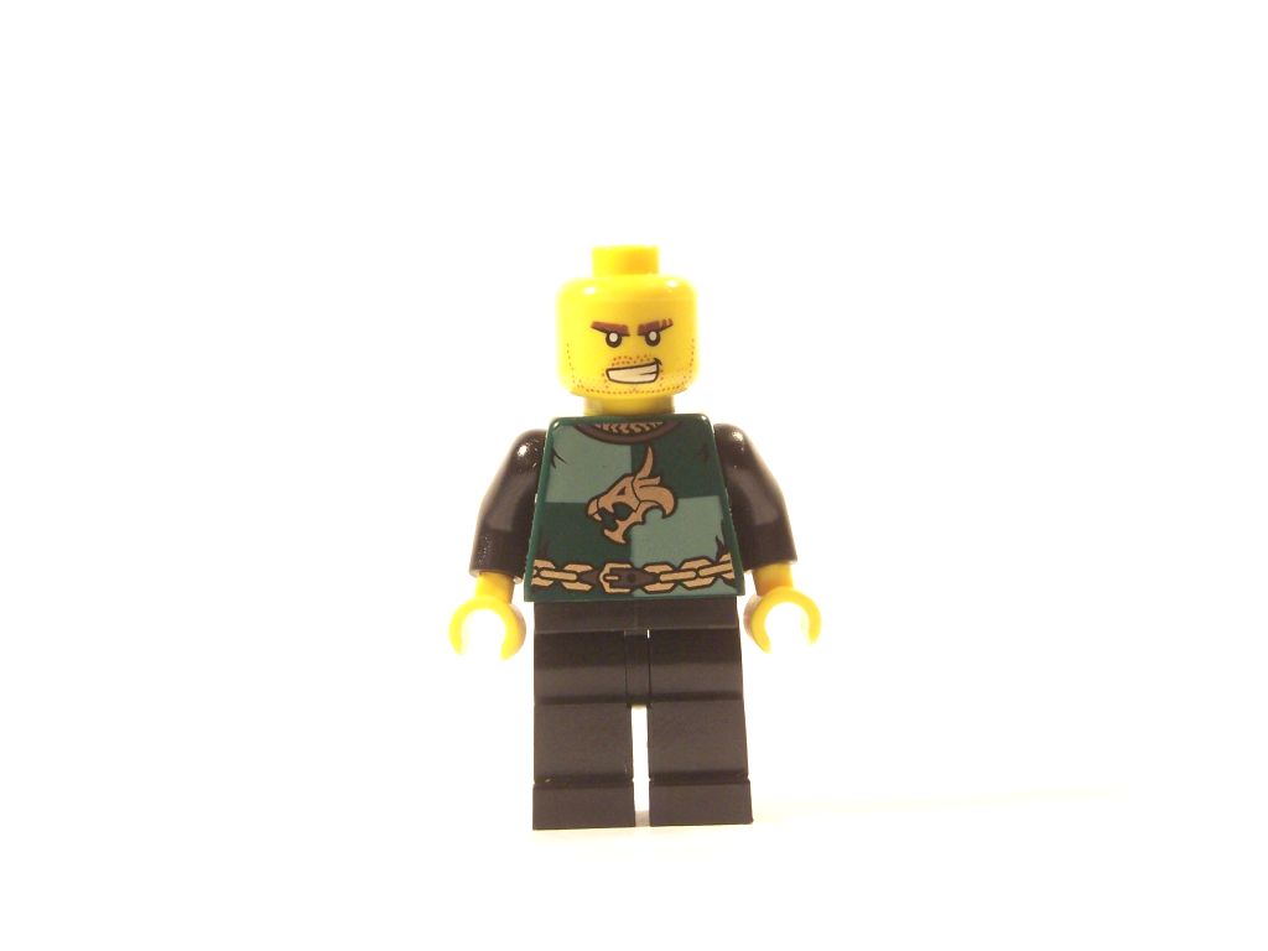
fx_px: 3443
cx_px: 634
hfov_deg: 20.9
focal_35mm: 94
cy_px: 476
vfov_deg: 15.7
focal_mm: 15.6
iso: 200
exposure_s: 1/20
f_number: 3.6
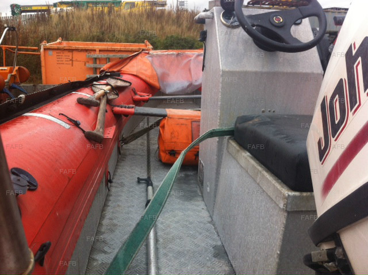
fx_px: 372
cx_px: 184
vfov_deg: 40.6
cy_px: 138
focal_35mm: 35
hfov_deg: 52.7
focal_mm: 3.85
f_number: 2.8
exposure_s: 1/160
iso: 80
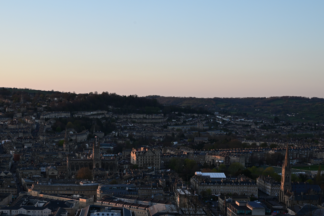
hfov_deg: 31.7
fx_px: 567
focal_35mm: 63
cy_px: 156
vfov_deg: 21.4
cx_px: 118
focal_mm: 43
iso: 200
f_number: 11
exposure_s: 1/40
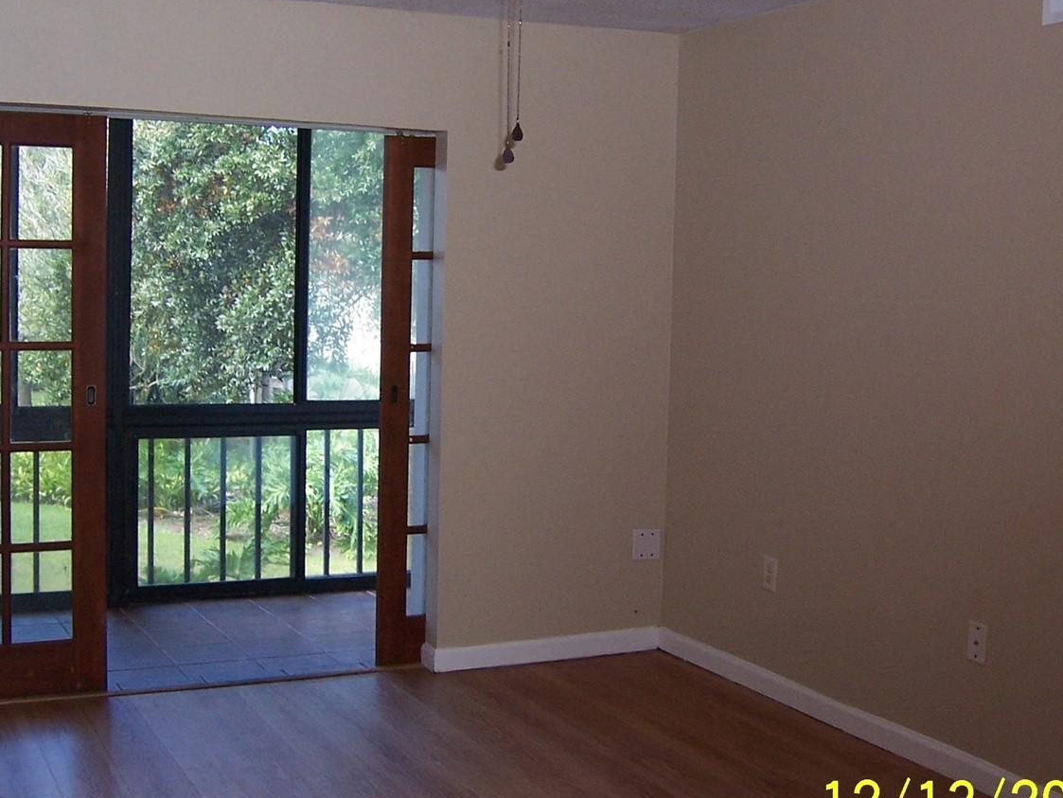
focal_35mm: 47
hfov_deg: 40.3
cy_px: 378
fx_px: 1444
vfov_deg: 30.9
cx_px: 462
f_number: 2.8
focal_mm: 5.5
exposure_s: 1/60
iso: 140
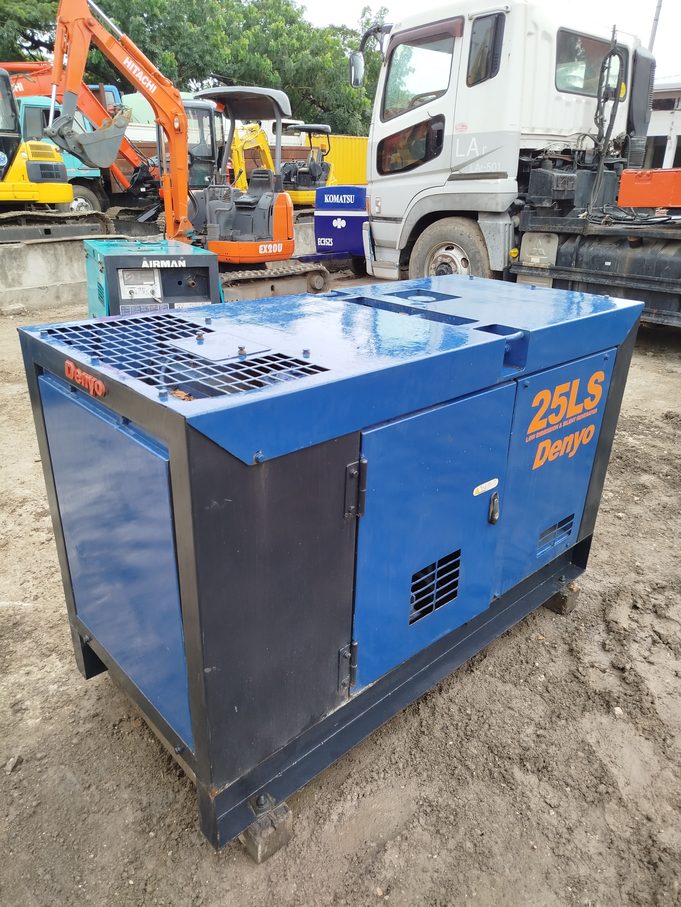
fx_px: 630
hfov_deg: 56.8
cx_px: 340
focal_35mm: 24
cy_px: 454
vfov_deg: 71.6
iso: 80
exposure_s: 1/30
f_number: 1.7
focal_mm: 5.31
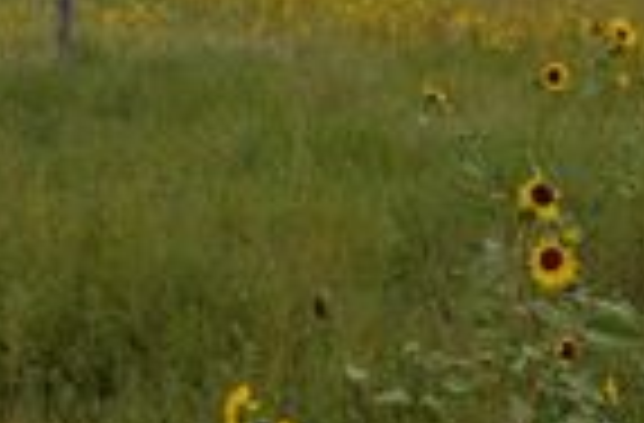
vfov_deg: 6.8
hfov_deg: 10.2
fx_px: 3562
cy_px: -97
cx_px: -5
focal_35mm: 200
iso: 100
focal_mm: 38
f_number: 8
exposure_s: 1/250
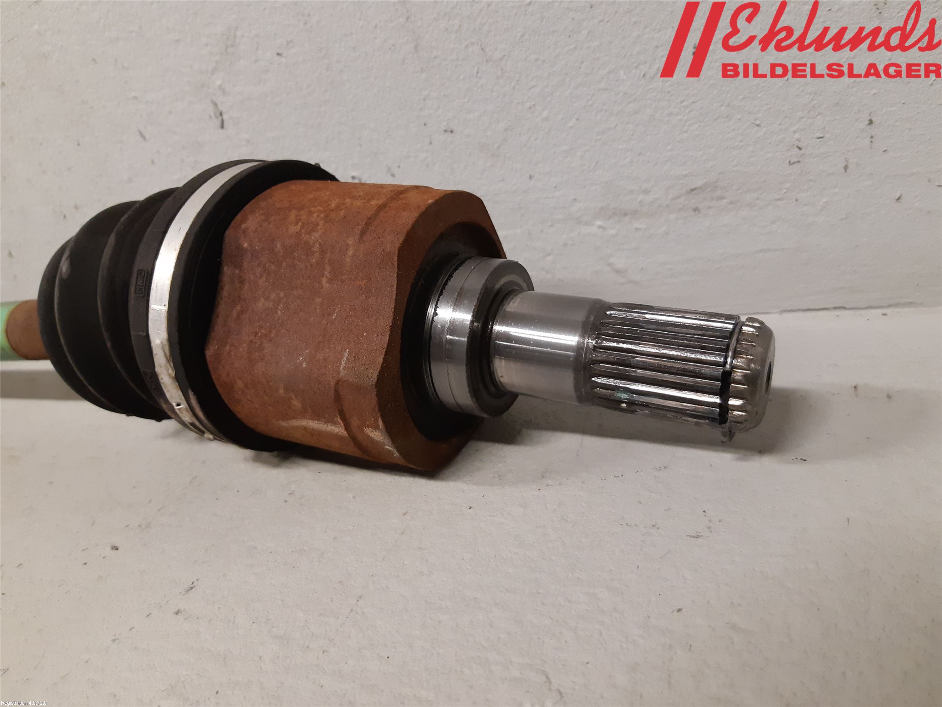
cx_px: 471
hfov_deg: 67.3
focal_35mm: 26
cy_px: 354
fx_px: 708
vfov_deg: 53.1
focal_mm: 3.93
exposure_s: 1/50
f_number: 1.7
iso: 250
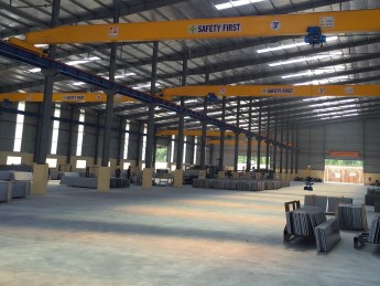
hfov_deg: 44.6
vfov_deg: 34.2
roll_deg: -2.9
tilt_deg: +5.1
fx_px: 461
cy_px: 113
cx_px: 222
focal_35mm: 42
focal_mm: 4.15
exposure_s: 1/179
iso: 32
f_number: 2.2
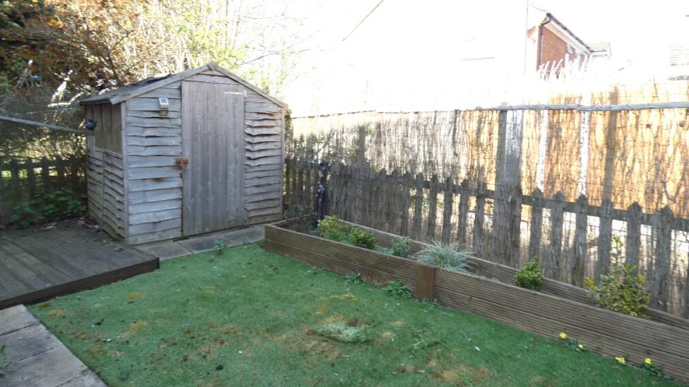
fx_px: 402
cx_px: 343
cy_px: 155
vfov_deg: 51.1
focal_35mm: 22
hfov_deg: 81.2
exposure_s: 1/125
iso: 80
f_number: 2.8
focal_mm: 3.6
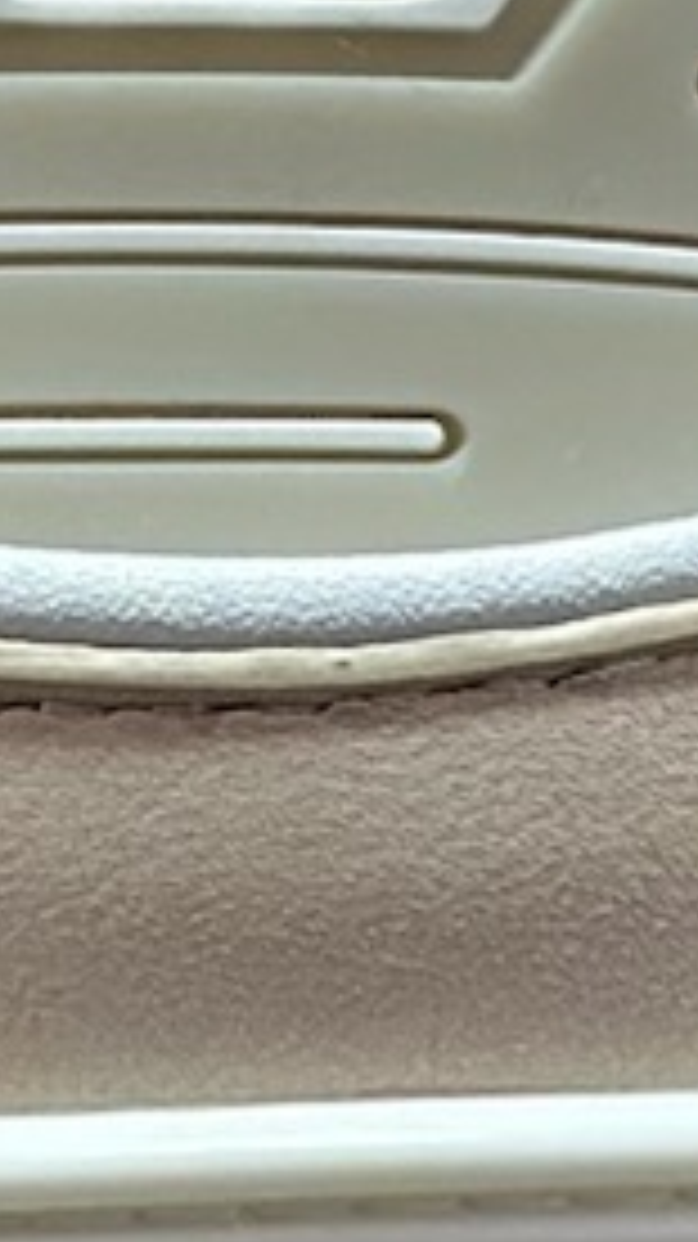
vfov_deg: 5.6
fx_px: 12782
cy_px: 729
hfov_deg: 3.1
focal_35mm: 388
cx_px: 261
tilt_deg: -58.2
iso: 80
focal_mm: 6.86
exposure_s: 1/971
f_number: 1.78
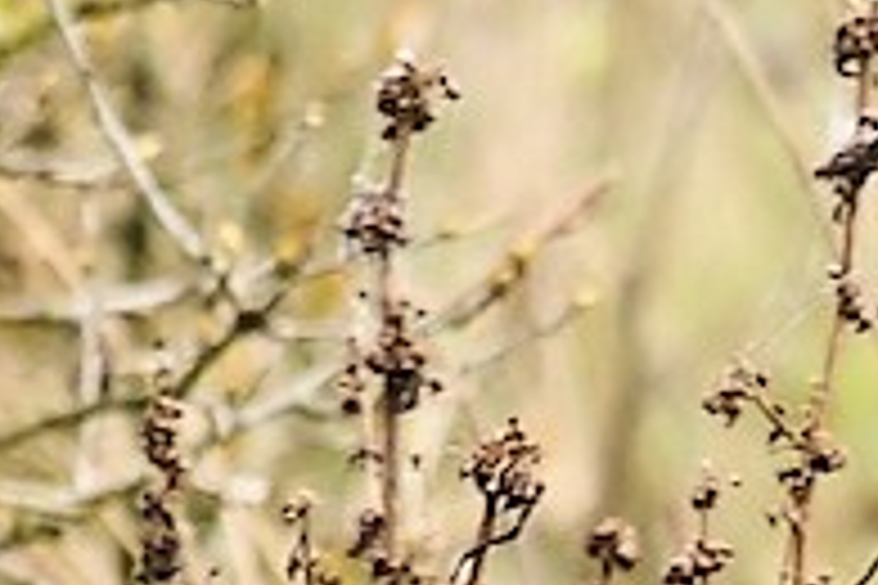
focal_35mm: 2890
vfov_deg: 0.5
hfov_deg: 0.7
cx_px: 635
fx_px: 70478
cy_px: 592
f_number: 6.3
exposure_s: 1/160
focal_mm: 300
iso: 100
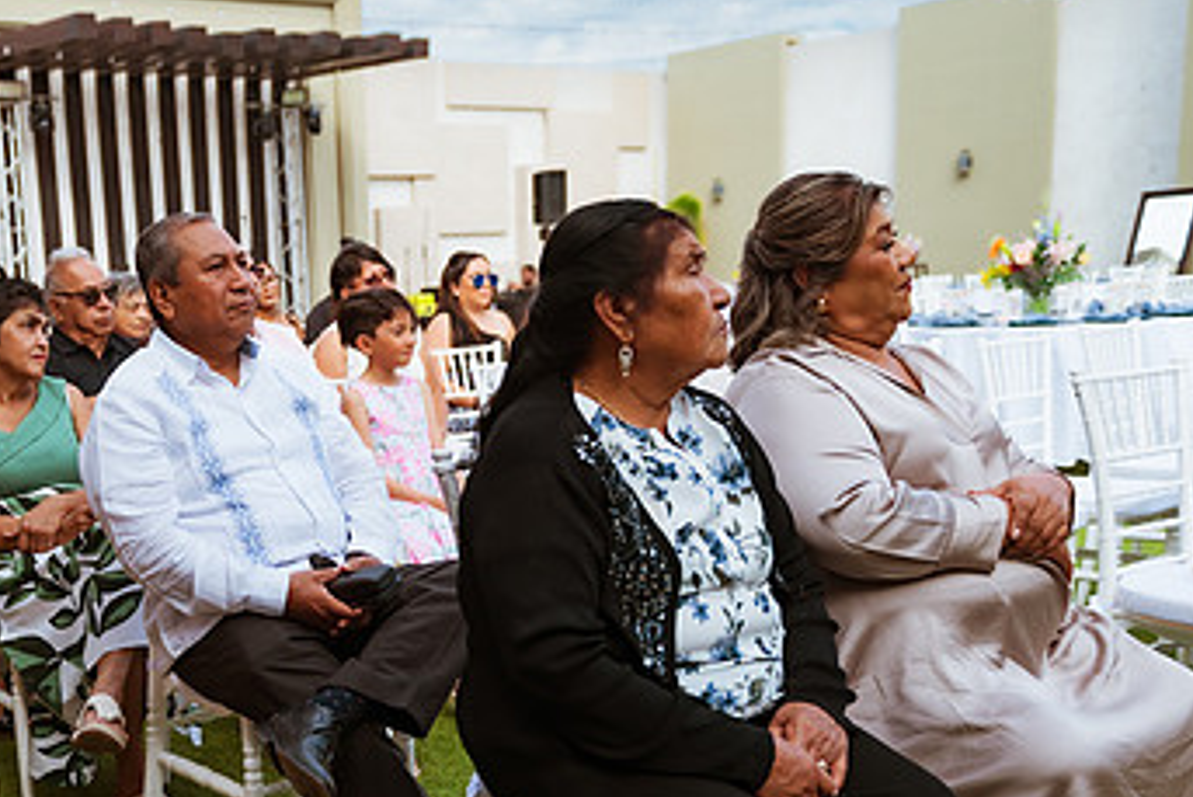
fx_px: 1459
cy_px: 569
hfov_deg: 42.7
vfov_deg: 30.2
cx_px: 257
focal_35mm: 44
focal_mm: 26
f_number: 2.8
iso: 100
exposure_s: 1/1250
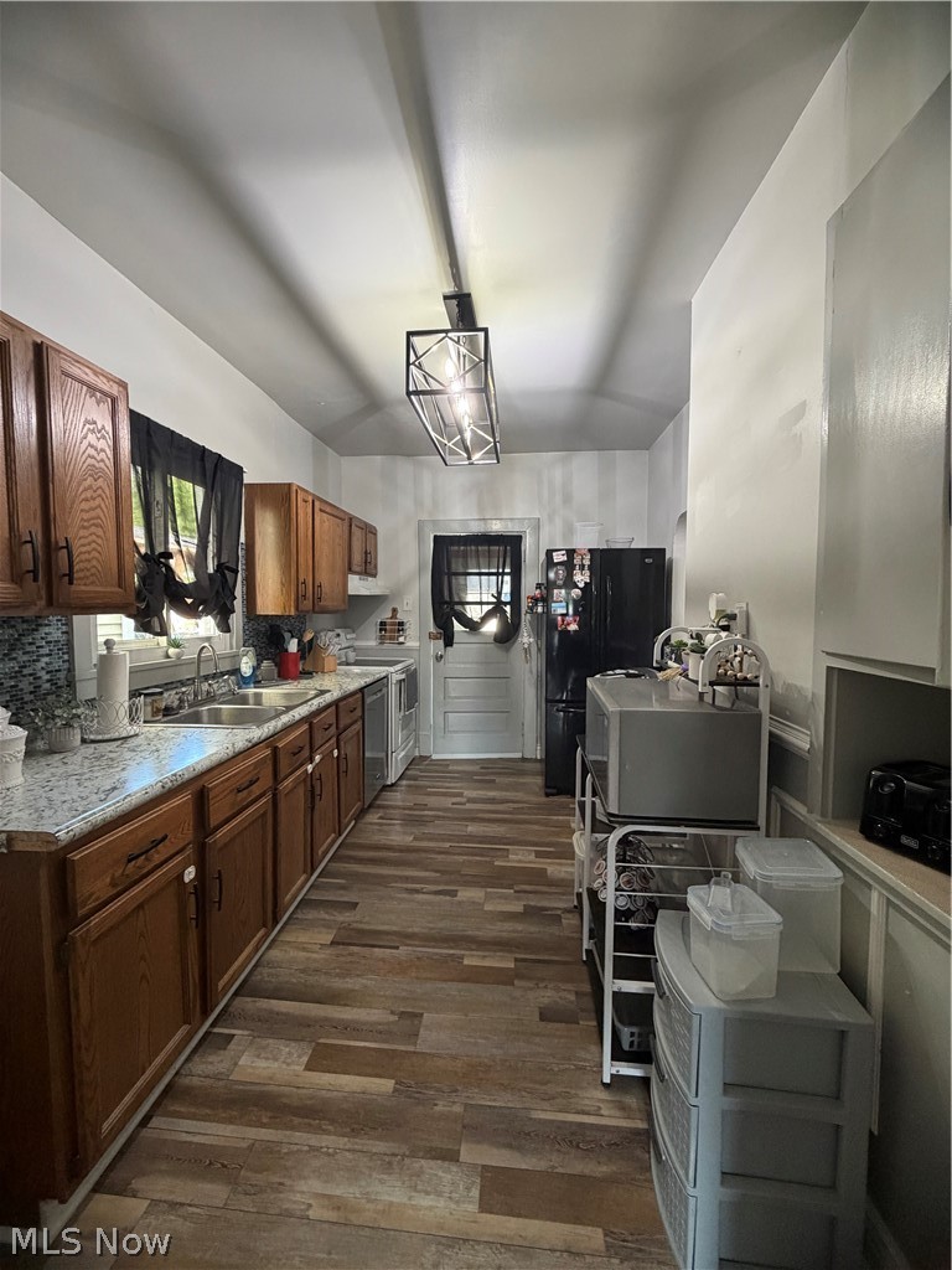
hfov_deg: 85.7
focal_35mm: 14
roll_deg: -0.3
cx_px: 476
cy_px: 635
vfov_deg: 102.1
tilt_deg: -2.3
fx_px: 513
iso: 320
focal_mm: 2.22
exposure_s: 1/60
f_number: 2.2
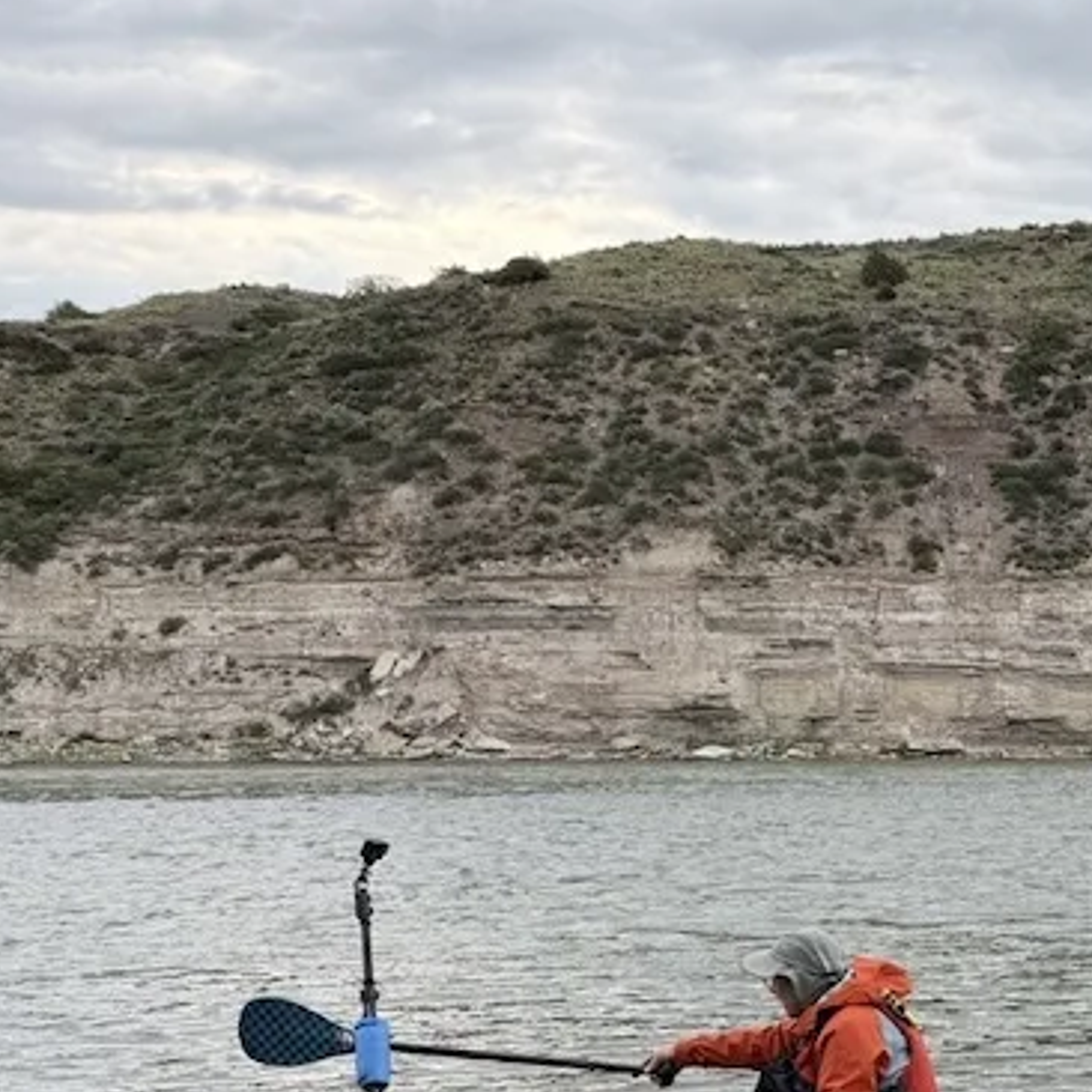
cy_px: 1023
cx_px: 1313
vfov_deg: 28.2
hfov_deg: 26.3
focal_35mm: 58
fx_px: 2070
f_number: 1.78
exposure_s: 1/1174
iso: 100
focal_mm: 6.76
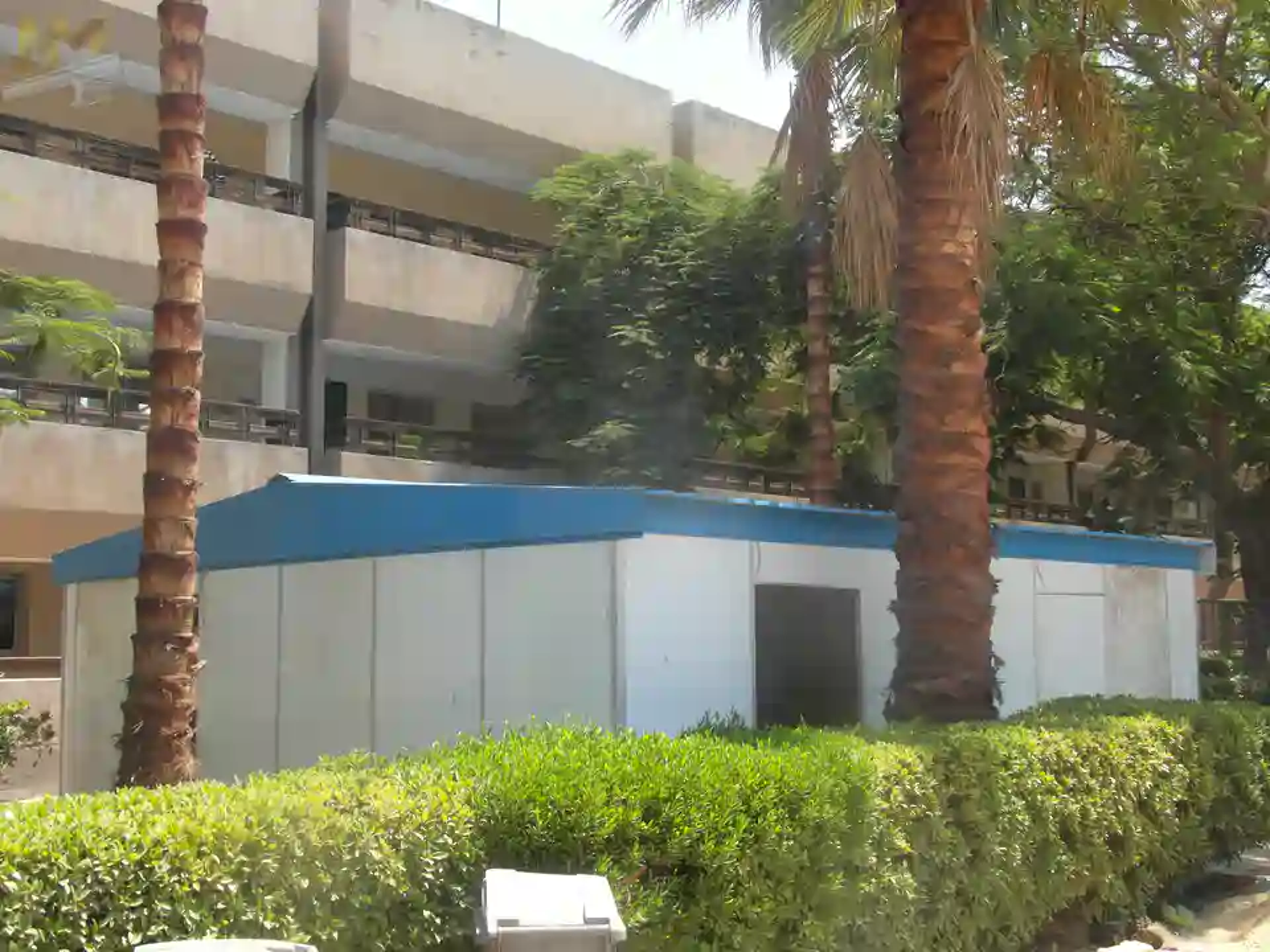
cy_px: 476
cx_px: 635
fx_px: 1504
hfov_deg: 45.8
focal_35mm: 41
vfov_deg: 35.1
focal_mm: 6.8
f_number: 5.2
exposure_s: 1/125
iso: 80
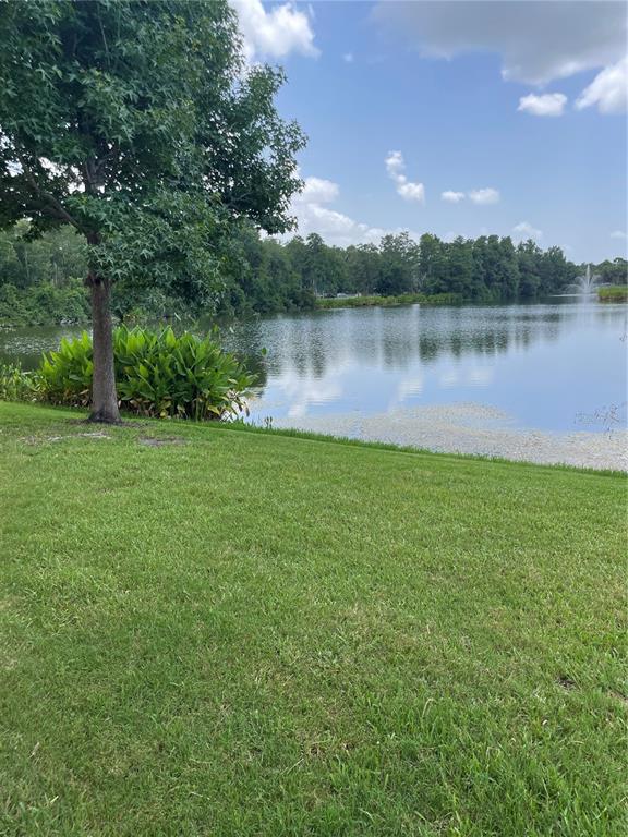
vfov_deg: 67.3
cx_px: 314
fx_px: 629
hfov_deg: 53.1
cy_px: 418
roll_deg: +2.2
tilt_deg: -10.2
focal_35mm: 26
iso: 32
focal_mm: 4.2
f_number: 1.6
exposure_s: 1/1490
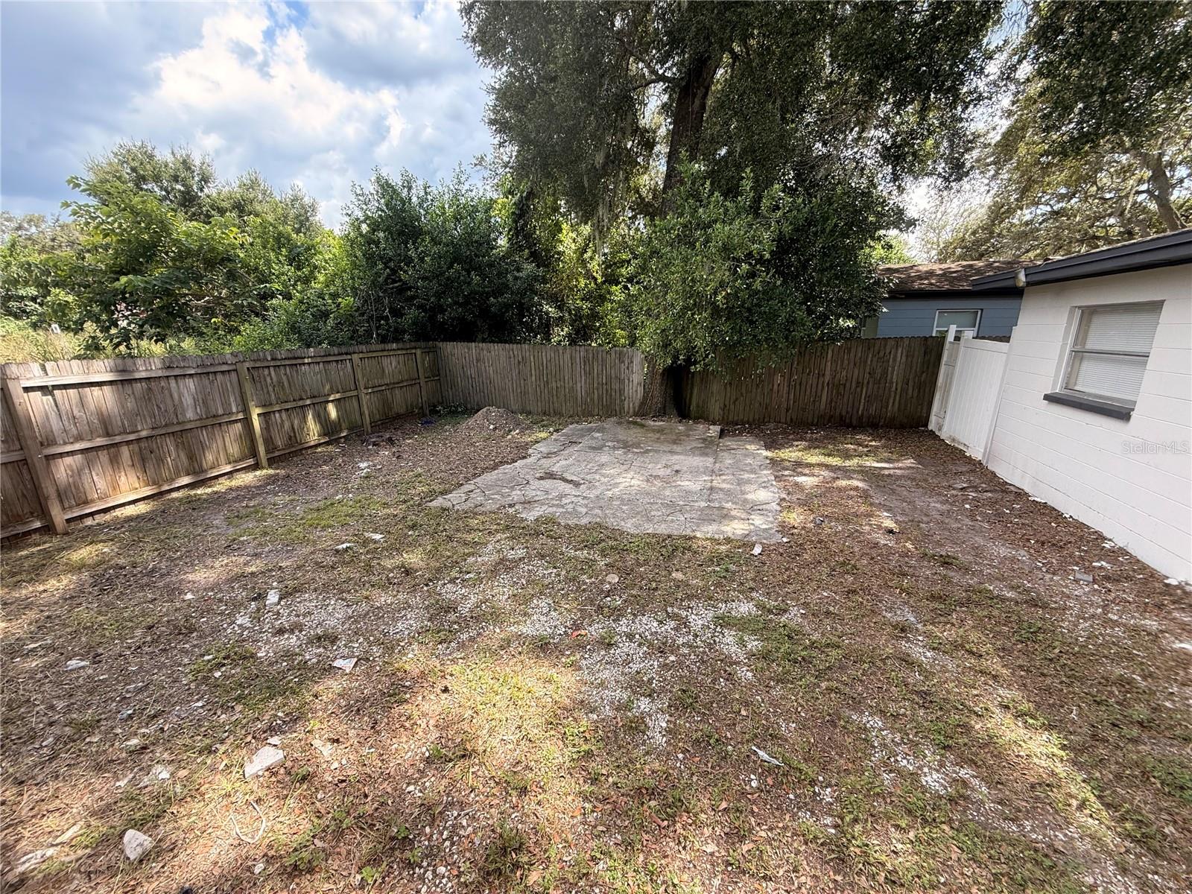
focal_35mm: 14
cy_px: 447
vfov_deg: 85.7
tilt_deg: -14.2
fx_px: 482
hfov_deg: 102.1
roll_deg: +0.3
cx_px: 596
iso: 50
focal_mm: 2.22
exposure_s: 1/217
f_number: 2.2
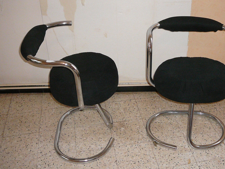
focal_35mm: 47
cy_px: 74
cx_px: 142
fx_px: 306
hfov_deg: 40.1
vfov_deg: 30.9
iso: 200
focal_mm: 5.2
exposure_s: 1/30
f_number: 2.8
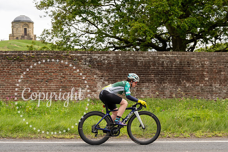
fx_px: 495
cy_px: 85
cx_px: 127
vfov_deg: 17.5
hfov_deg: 25.9
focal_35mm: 78
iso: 320
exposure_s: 1/1000
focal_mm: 70
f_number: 4.5
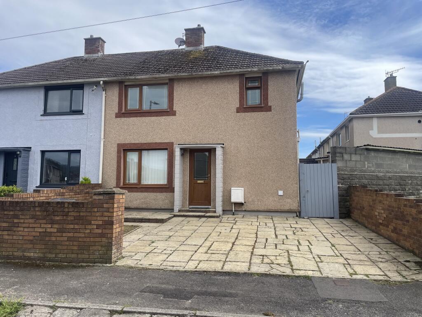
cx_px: 211
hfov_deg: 67.3
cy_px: 158
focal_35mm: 26
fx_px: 317
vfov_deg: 53.1
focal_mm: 4.2
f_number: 1.6
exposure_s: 1/3509
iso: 32
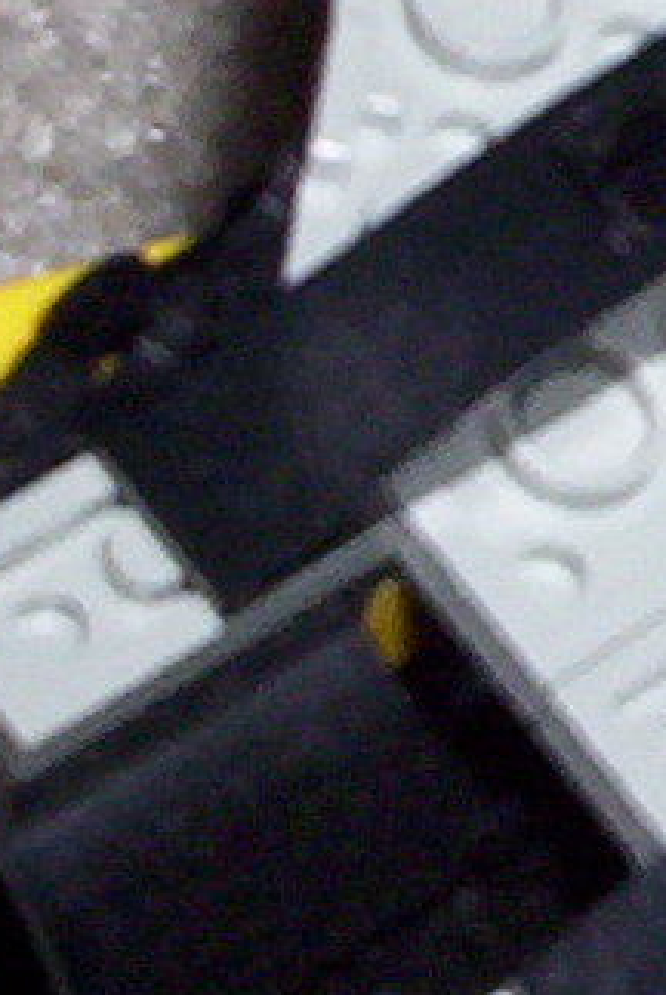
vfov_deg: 10.2
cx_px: 1536
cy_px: -9
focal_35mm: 200
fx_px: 5538
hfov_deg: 6.6
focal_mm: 4.99
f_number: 4.5
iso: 140
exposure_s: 1/60
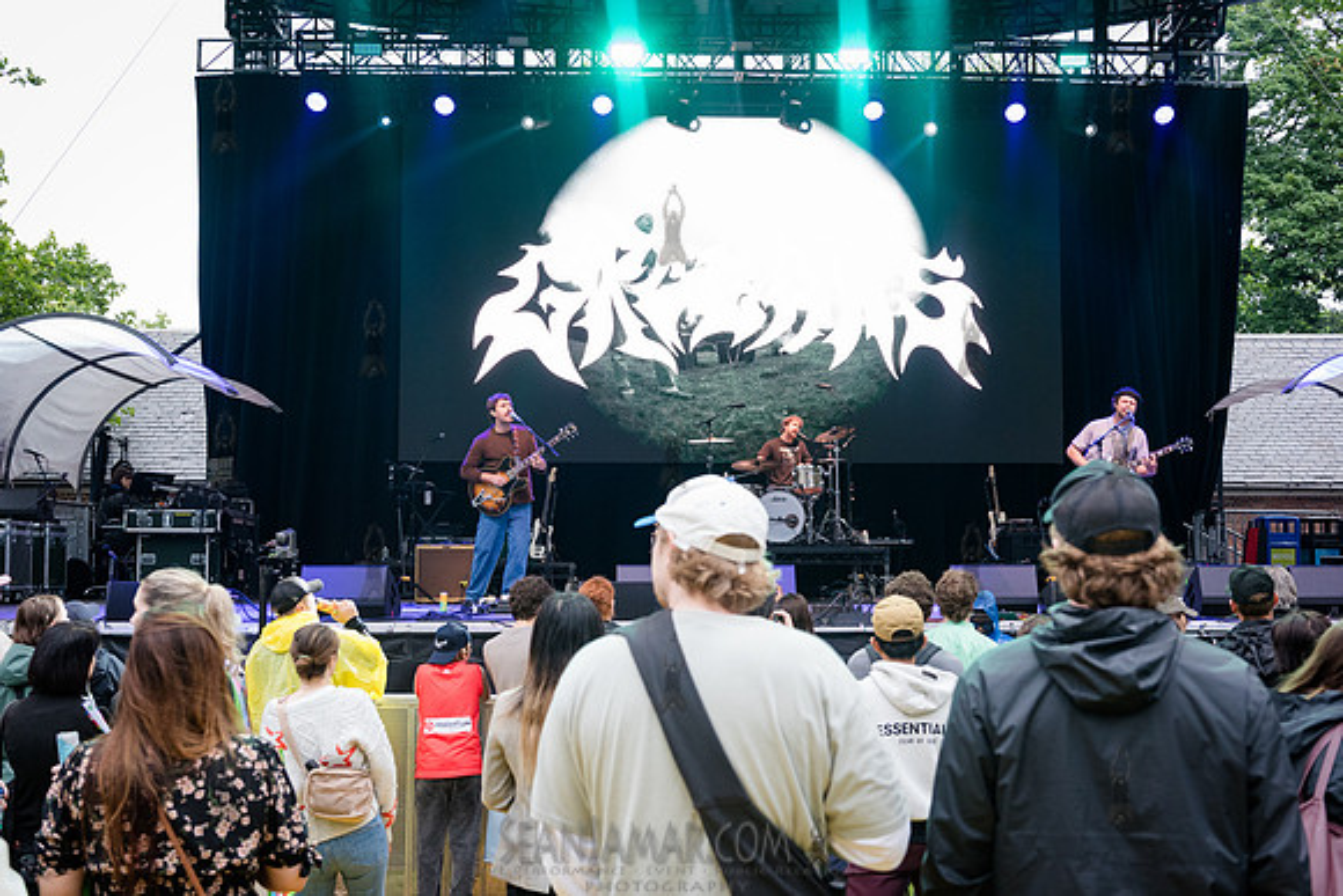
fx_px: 1709
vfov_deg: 29.4
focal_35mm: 46
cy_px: 448
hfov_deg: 42.9
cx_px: 672
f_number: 4.5
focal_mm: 45
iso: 2000
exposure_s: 1/250
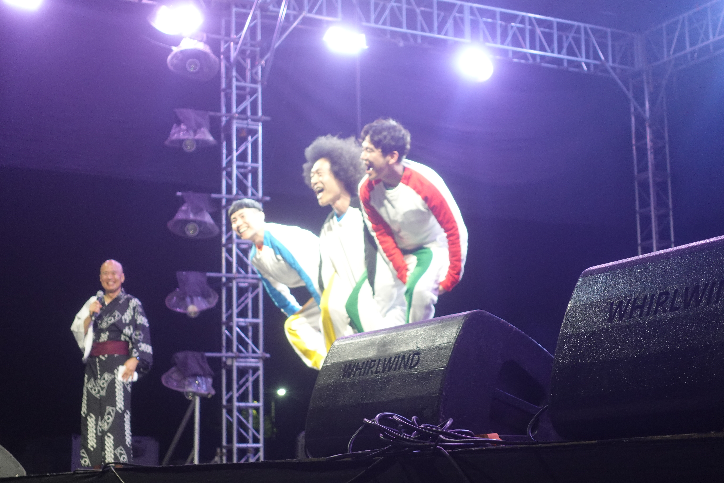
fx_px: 1408
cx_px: 362
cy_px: 242
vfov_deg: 19.5
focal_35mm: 70
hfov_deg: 28.8
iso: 800
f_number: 2.8
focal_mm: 25.7
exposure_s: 1/80
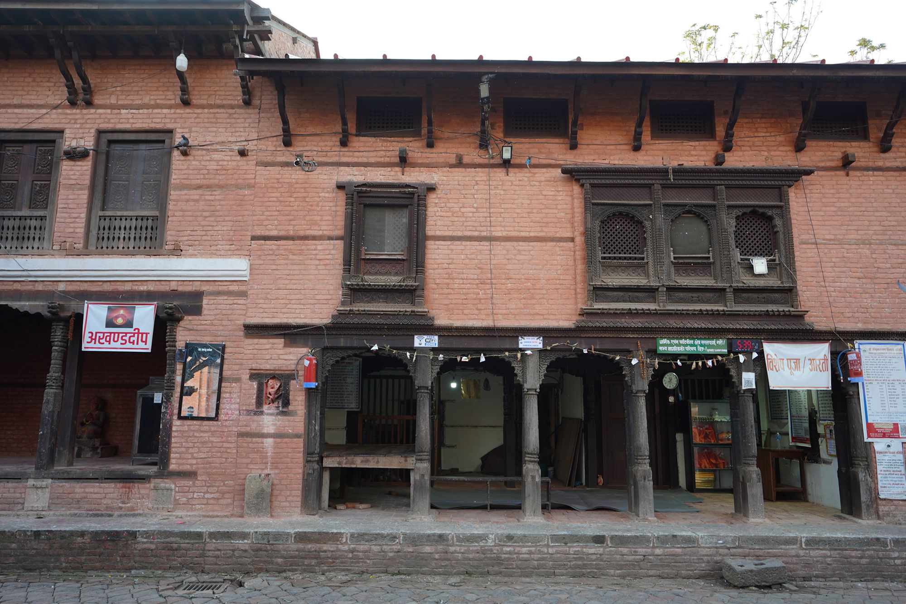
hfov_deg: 73.7
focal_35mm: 24
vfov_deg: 53.1
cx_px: 453
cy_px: 302
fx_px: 604
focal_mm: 24
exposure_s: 1/100
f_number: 3.2
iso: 200
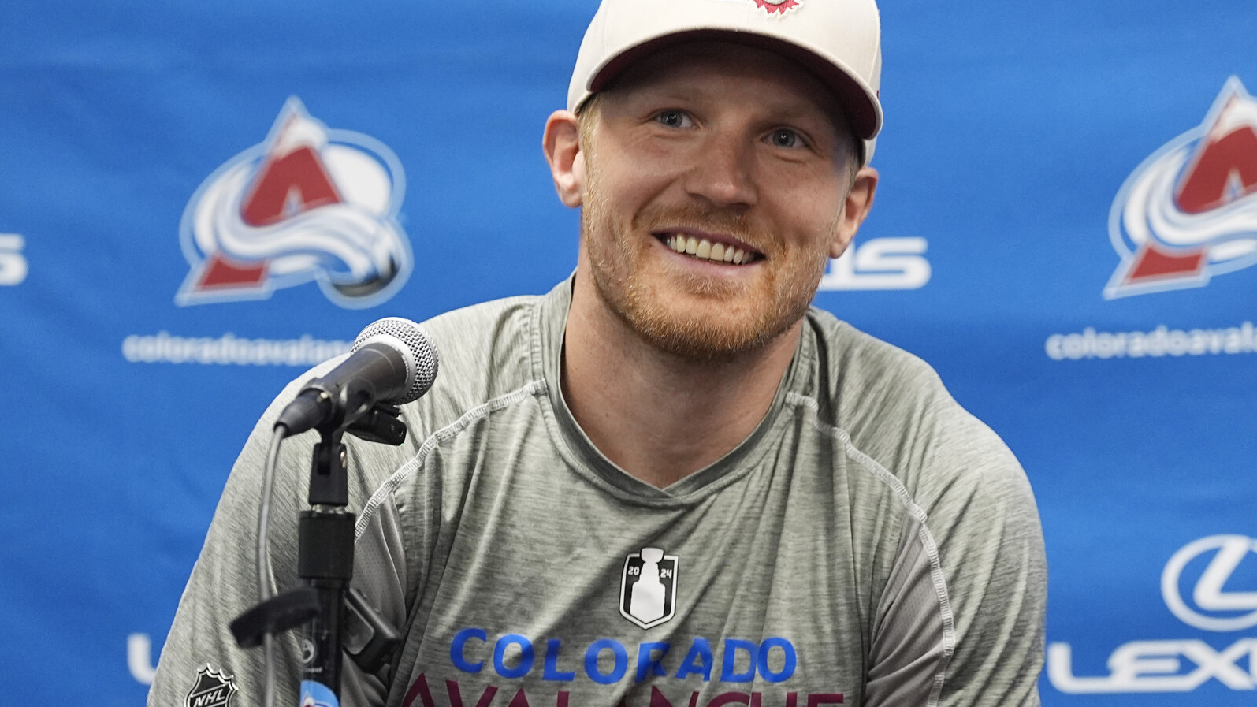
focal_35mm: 244
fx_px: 8132
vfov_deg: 5.0
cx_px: 630
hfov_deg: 8.8
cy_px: 332
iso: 2000
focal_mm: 155
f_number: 3.2
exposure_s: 1/160
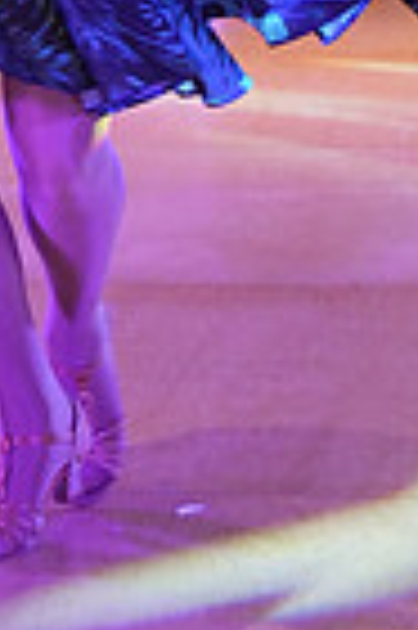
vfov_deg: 8.8
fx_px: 3981
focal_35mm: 228
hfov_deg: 5.9
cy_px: -292
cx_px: -249
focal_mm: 55
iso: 4000
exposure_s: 1/200
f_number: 4
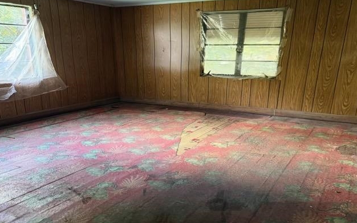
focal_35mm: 26
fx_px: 253
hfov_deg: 70.4
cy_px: 87
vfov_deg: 47.3
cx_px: 177
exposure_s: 1/60
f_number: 1.78
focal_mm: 6.76
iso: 640
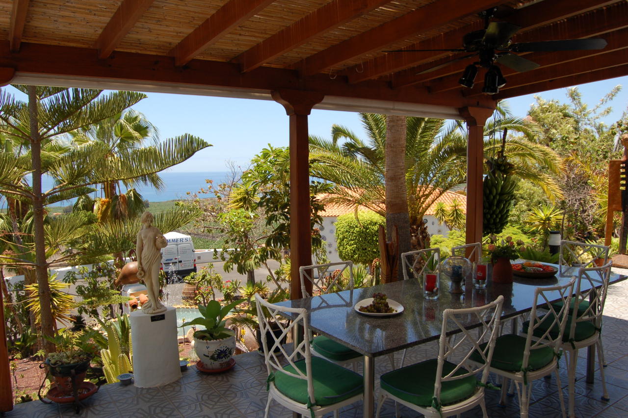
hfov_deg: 67.4
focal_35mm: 27
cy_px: 209
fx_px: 471
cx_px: 314
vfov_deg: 47.9
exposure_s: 1/250
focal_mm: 18
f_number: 8
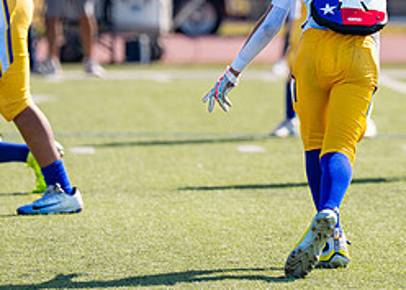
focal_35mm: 496
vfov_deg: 2.9
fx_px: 5718
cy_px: 14
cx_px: 324
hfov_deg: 4.1
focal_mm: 171
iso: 100
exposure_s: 1/2000
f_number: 2.8
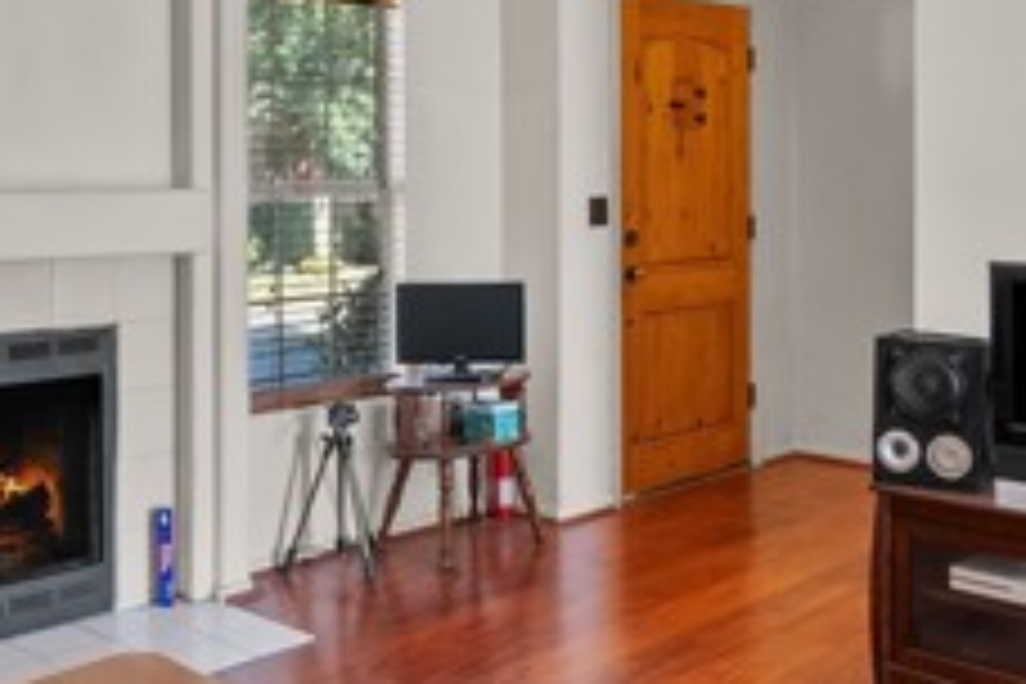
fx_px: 1282
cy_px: 227
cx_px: 495
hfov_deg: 43.6
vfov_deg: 29.7
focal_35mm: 45
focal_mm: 16
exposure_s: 1/5
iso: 250
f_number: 10
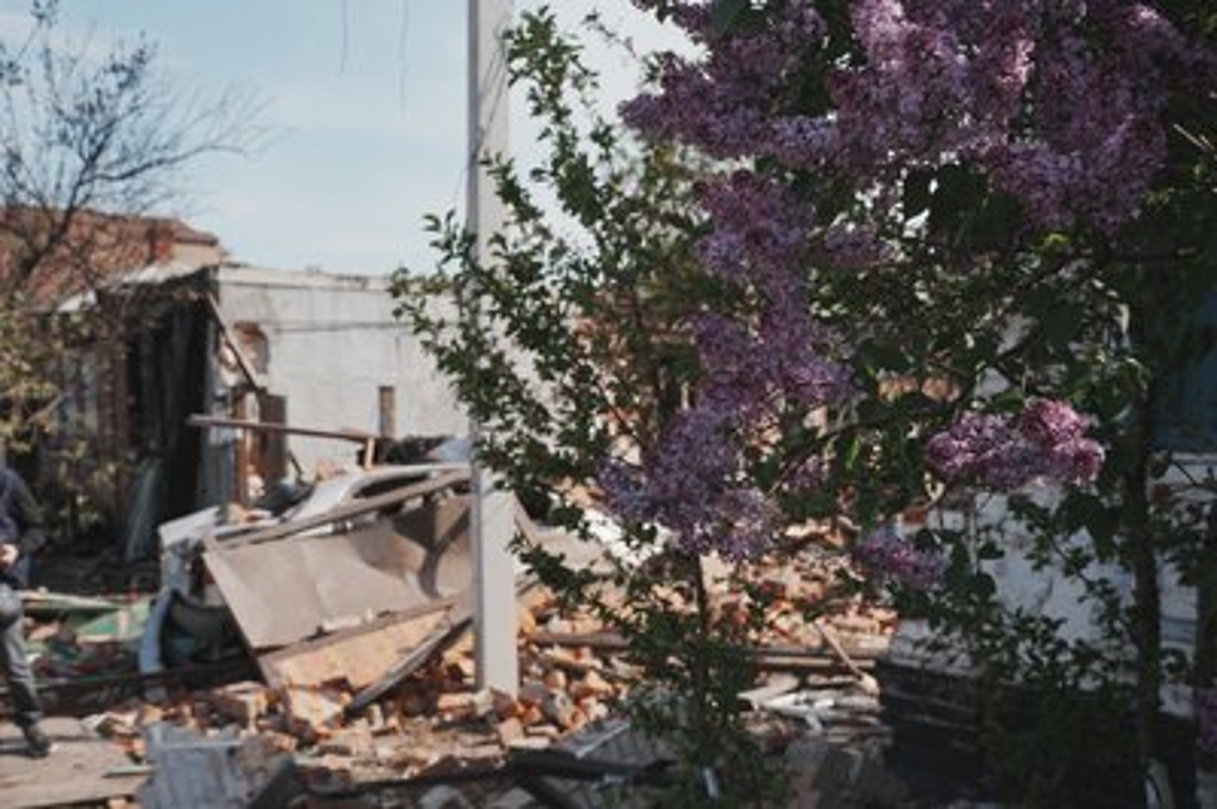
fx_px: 1419
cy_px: 404
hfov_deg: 46.4
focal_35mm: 42
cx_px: 608
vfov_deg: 31.8
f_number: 8
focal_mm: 42
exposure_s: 1/320
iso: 100
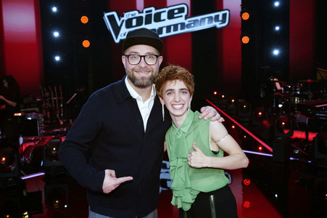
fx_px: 381
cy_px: 109
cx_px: 164
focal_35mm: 42
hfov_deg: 46.4
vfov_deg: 31.8
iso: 1600
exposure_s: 1/125
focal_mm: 42
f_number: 4.5
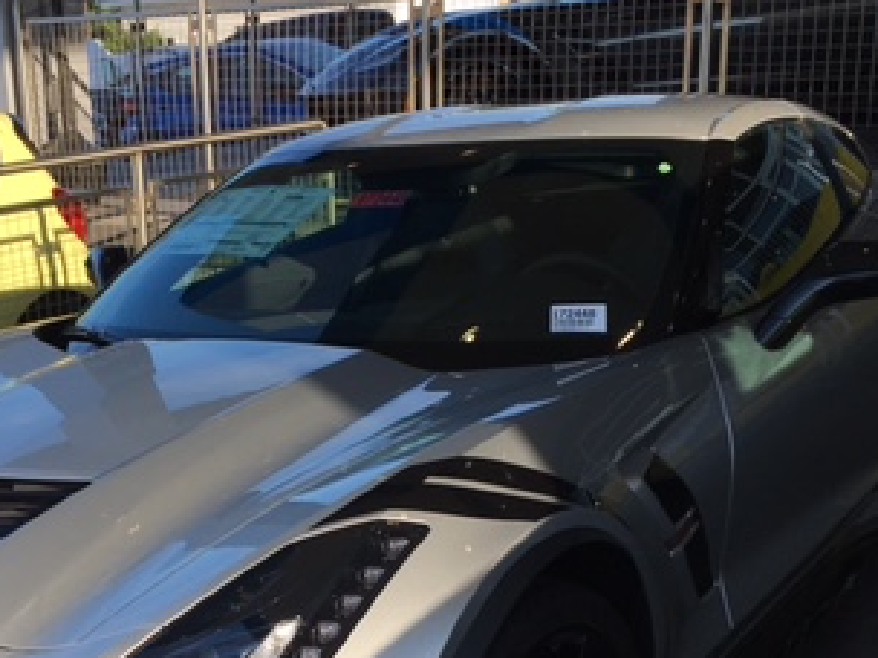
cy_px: 620
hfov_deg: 31.1
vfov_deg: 23.3
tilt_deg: -19.3
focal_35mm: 61
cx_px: 214
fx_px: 1547
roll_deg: +2.4
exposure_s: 1/769
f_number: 2.2
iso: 25
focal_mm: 4.15
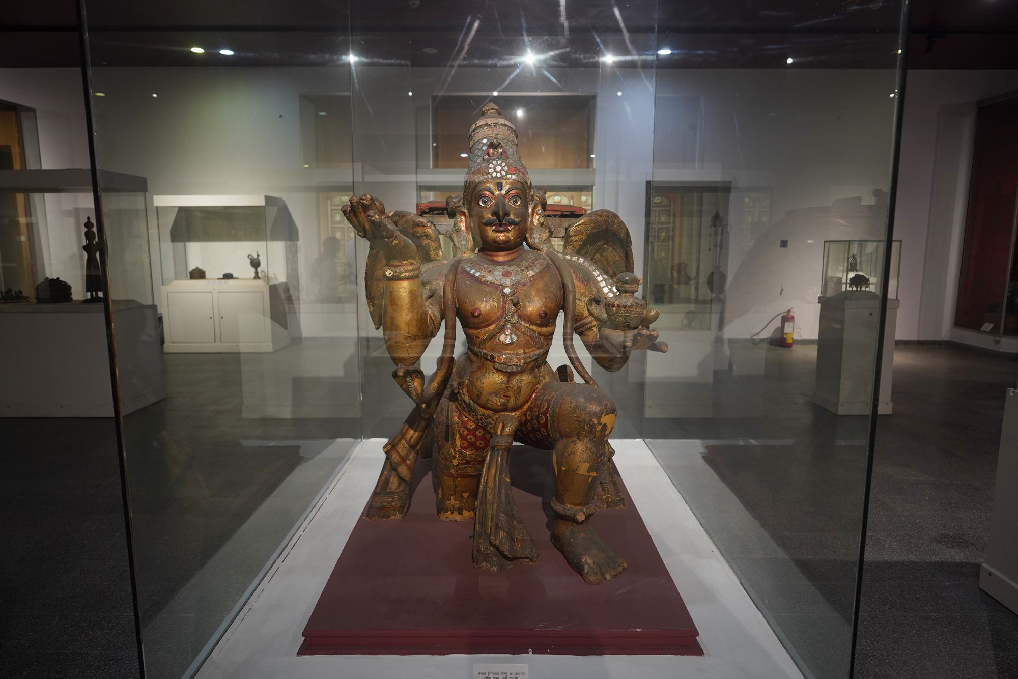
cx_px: 509
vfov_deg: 53.1
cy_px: 340
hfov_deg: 73.7
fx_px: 679
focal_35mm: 24
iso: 800
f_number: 2.8
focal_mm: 24
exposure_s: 1/100
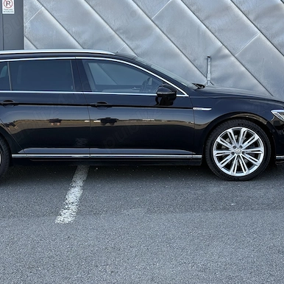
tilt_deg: -6.8
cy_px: 123
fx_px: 613
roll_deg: -0.2
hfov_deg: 26.0
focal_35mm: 66
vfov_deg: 26.1
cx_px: 97
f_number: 1.78
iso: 100
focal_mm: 6.76
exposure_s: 1/706
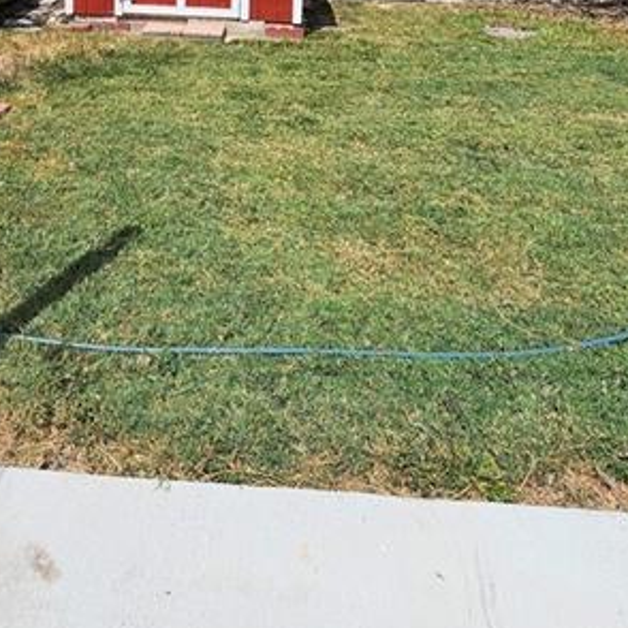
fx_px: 616
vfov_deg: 46.1
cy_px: 11
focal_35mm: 30
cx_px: 239
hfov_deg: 53.5
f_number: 2.2
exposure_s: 1/5638
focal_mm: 2.2
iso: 50
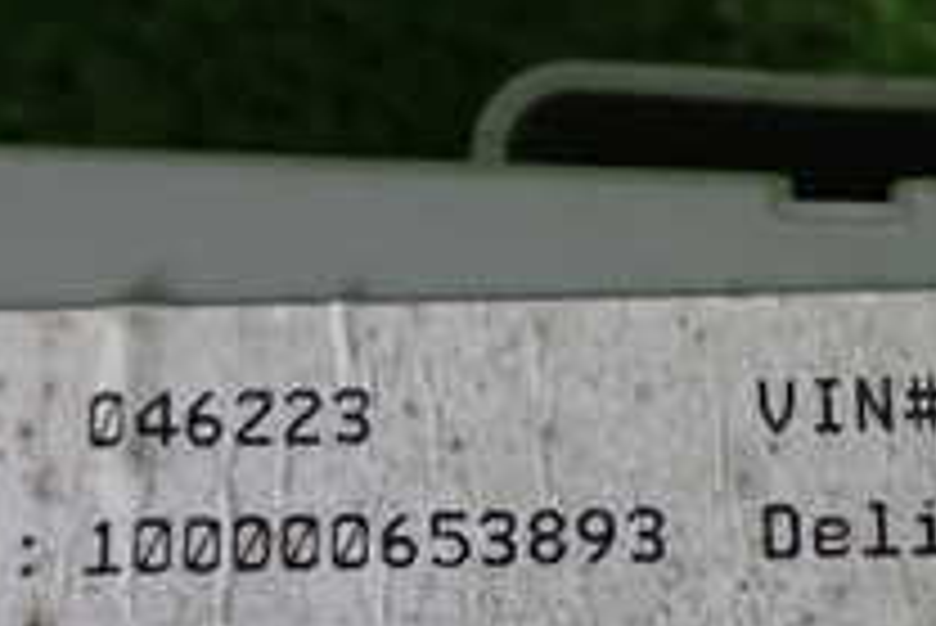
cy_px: 712
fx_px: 3434
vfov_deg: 10.3
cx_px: 796
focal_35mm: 132
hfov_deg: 15.4
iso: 500
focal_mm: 7.84
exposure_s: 1/40
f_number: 2.9
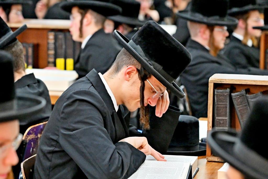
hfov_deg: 11.9
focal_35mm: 172
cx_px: 134
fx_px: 1281
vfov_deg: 8.0
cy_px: 90
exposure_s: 1/250
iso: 1600
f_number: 4
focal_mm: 115
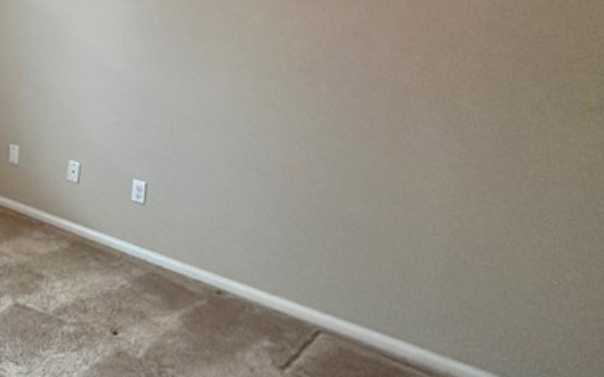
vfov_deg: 30.9
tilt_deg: -8.2
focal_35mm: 40
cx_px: -137
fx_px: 658
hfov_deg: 36.6
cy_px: 57
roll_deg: -1.0
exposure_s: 1/120
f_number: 2.2
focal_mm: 2.22
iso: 250
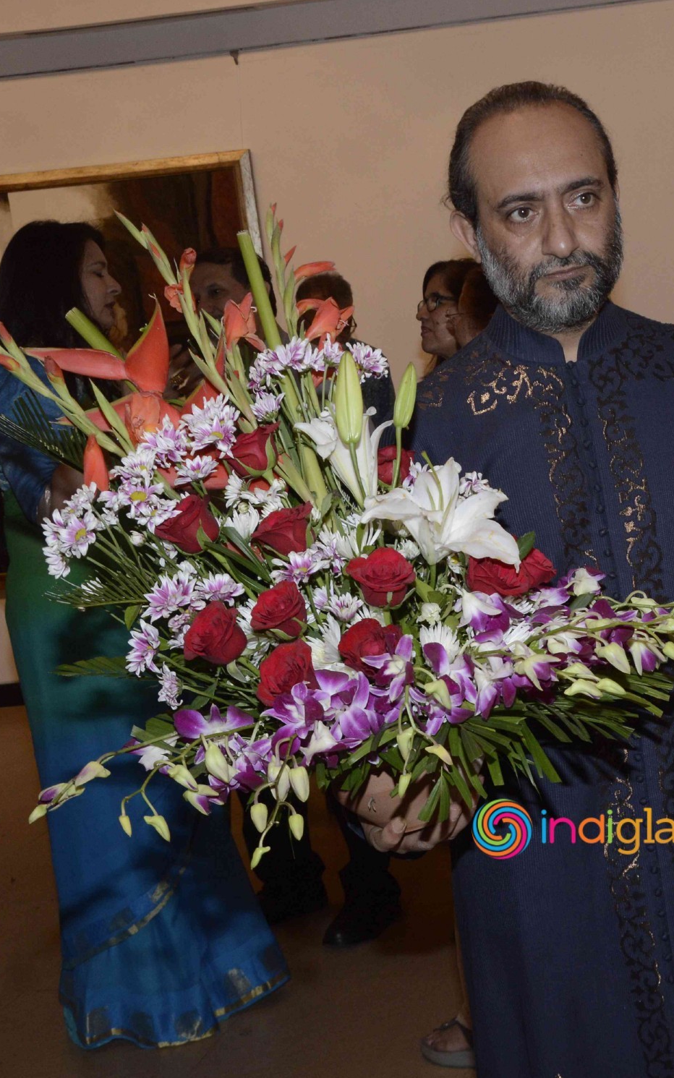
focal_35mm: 58
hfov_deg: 21.8
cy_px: 541
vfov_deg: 35.2
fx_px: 1698
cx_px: 631
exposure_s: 1/200
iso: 800
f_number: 8
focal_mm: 25
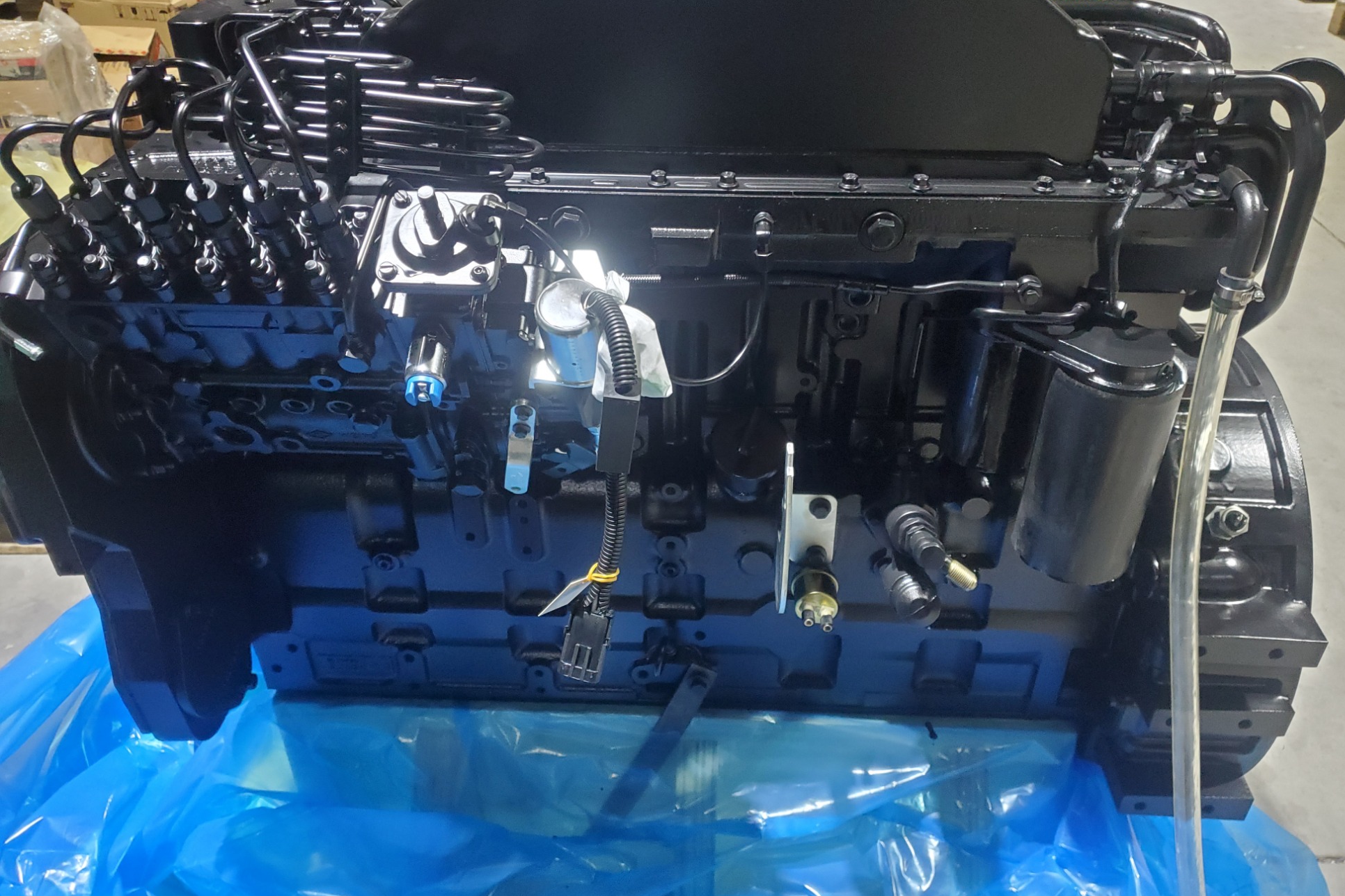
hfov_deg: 65.5
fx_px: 1046
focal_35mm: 28
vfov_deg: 46.4
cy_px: 429
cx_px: 695
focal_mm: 4.3
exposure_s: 1/50
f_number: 1.5
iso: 500
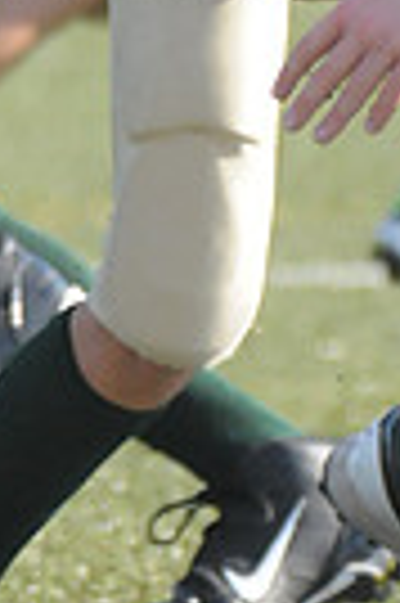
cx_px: 339
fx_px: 33718
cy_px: -274
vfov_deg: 1.0
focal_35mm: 2018
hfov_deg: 0.7
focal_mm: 310
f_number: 4
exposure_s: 1/5000
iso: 1600
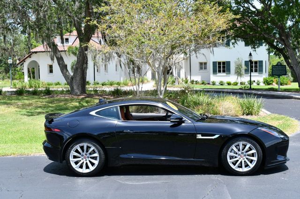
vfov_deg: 26.5
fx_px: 425
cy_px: 100
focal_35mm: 51
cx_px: 150
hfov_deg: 38.9
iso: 180
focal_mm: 34
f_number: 8
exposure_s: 1/250
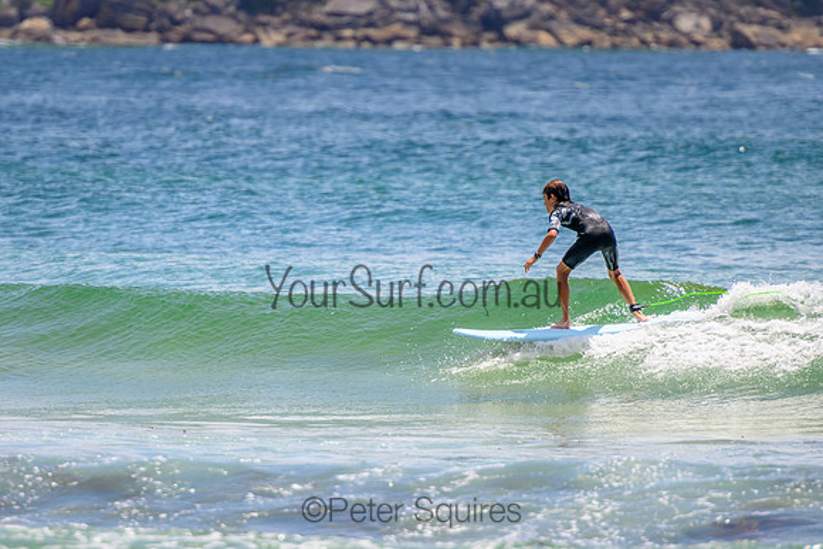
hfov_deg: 3.7
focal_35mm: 550
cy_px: 318
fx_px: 12573
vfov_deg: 2.5
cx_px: 345
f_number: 5.6
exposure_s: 1/2000
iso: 360
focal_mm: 400
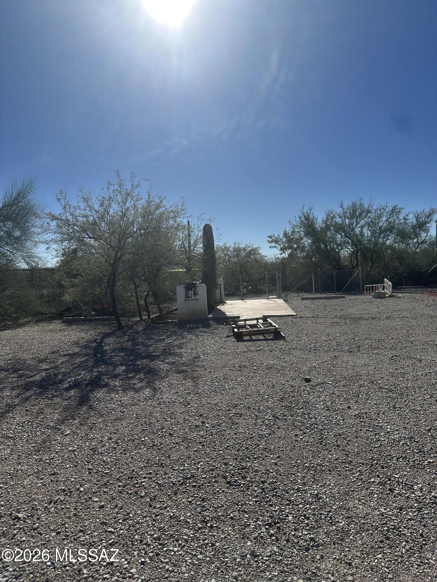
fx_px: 404
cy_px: 291
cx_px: 218
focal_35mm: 24
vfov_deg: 71.6
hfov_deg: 56.8
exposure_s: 1/10753
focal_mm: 6.86
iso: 80
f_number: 1.78
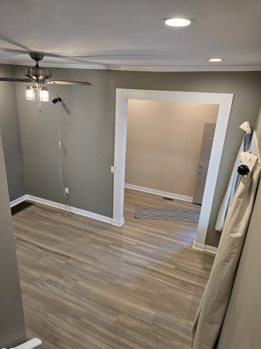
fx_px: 241
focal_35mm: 24
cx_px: 130
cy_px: 180
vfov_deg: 71.6
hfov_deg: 56.8
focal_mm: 5.4
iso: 250
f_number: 1.8
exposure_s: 1/120
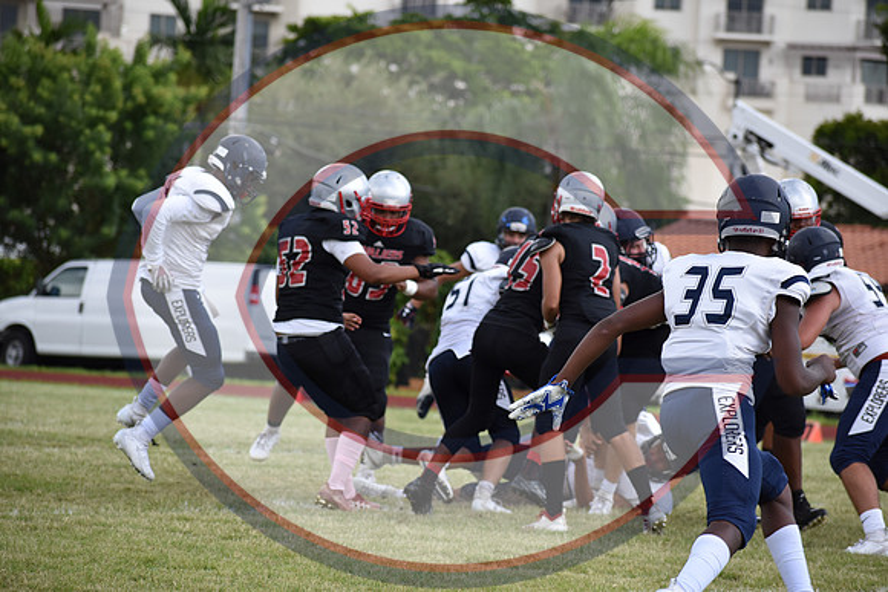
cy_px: 296
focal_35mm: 202
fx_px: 4996
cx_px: 444
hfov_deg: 10.2
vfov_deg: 6.8
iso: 400
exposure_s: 1/1250
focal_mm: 135
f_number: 5
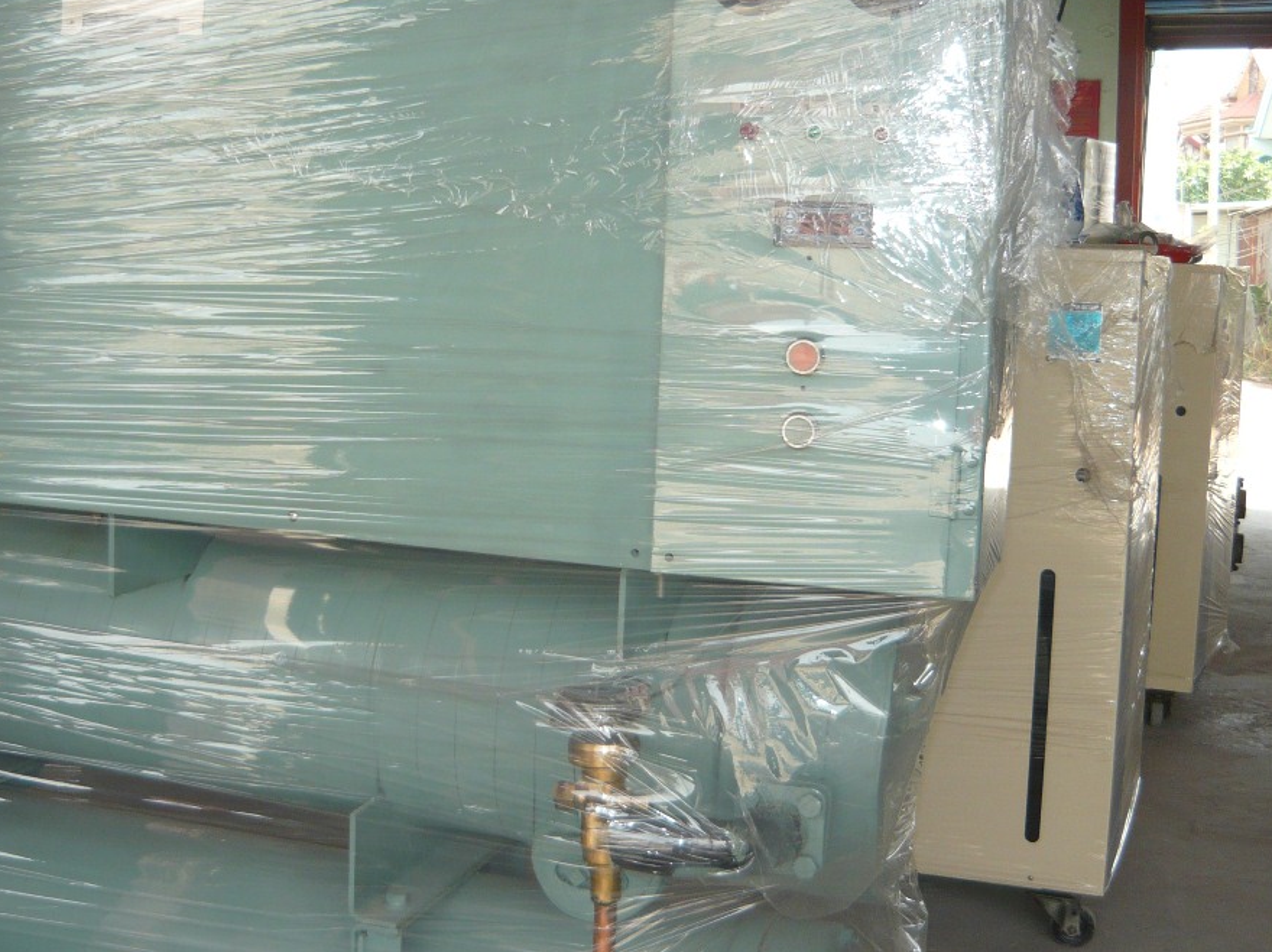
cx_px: 450
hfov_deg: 38.6
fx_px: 1800
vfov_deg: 29.6
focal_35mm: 49
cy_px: 391
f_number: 2.8
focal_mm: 5.5
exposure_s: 1/200
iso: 100
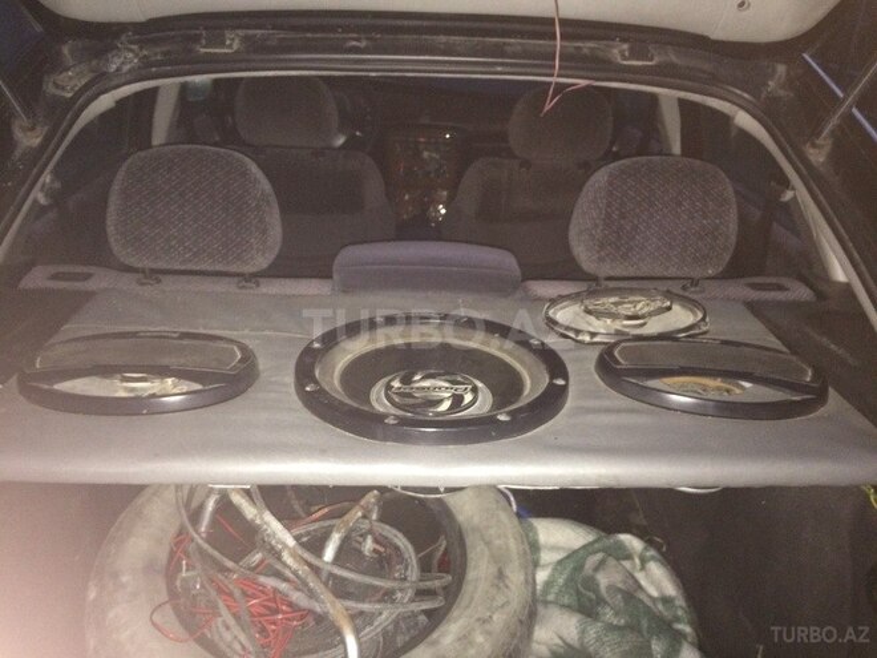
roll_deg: -1.8
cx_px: 438
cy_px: 329
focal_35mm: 29
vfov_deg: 48.2
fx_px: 735
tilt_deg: -24.1
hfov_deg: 61.7
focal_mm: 4.15
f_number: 2.2
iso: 320
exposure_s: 1/17
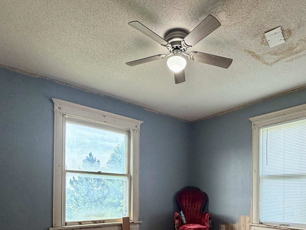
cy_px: 195
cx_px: 169
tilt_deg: -0.1
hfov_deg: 65.2
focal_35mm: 27
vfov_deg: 47.5
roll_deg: -0.2
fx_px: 239
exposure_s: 1/60
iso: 200
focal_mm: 2.22
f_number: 2.2
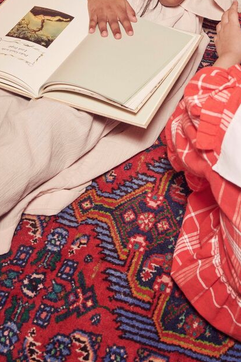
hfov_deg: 16.1
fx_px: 844
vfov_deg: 22.6
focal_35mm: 84
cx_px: 191
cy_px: -53
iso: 160
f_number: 8
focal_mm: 36
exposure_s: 1/250
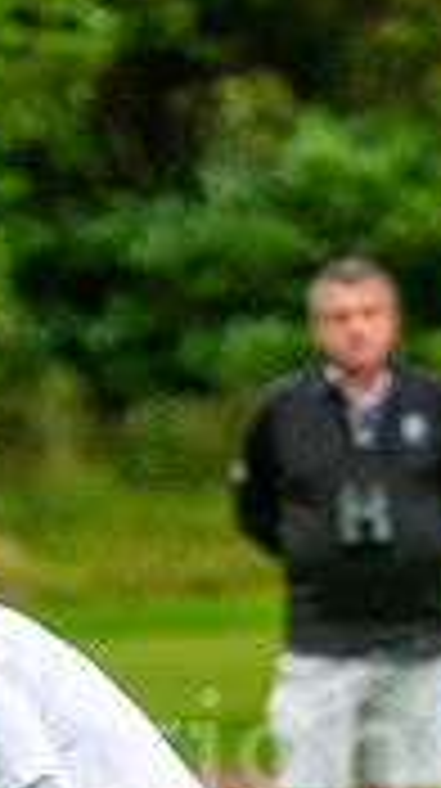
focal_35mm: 1213
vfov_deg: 1.8
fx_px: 25302
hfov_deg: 1.0
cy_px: 1004
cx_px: 248
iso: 800
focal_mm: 300
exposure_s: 1/1250
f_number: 4
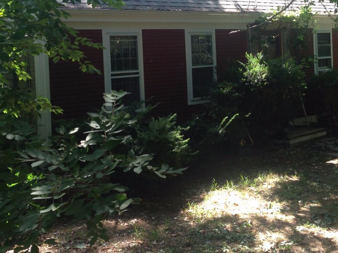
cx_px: 173
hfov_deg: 36.2
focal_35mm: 53
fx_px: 517
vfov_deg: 27.2
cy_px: 66
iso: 50
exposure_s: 1/120
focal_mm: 4.12
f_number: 2.4
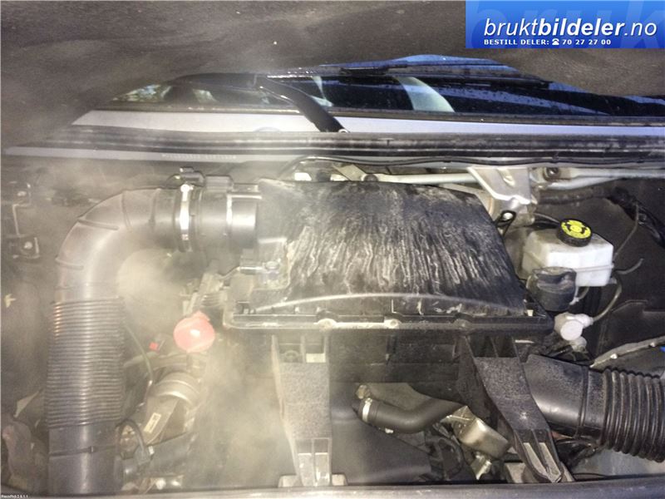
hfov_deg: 61.7
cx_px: 332
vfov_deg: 48.2
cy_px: 250
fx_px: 557
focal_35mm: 29
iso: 400
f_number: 2.2
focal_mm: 4.15
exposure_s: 1/16
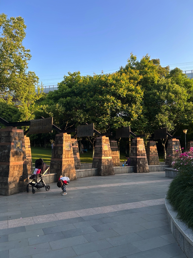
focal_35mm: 26
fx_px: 193
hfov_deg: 53.1
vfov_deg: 67.3
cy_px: 129
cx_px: 96
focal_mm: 5.7
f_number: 1.5
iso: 50
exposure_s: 1/674
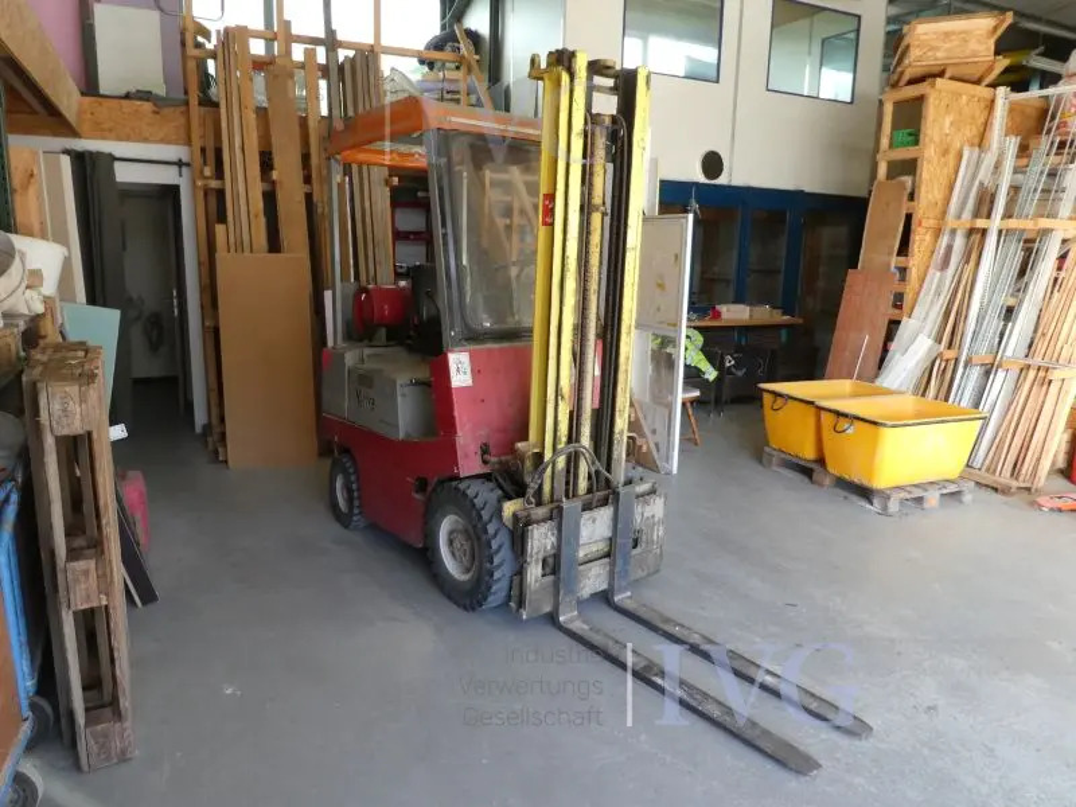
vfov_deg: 56.8
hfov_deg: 71.6
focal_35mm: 24
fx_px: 746
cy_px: 404
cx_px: 538
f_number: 3.3
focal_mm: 4.3
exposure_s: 1/60
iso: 320
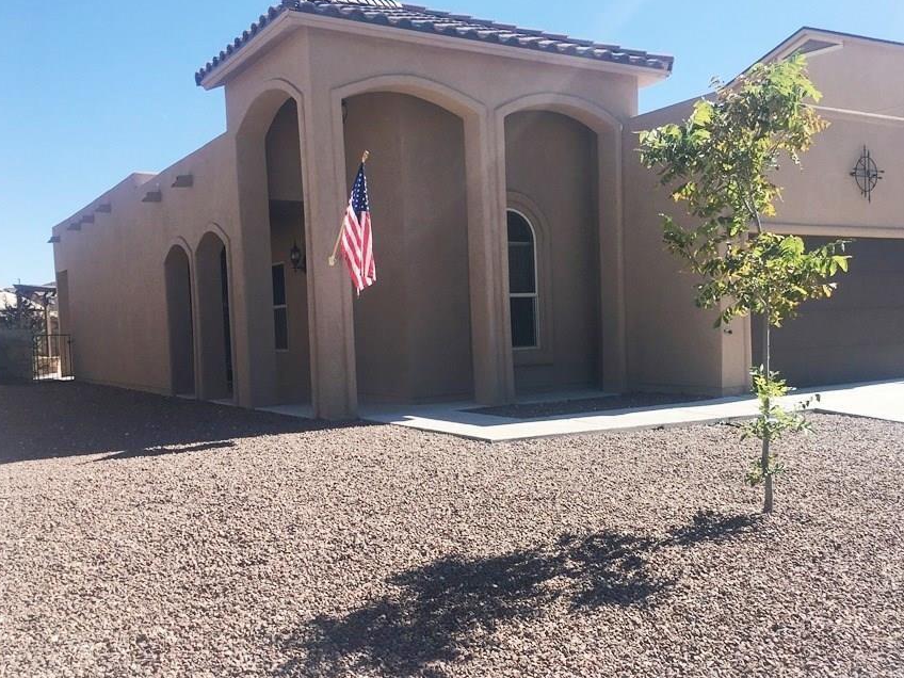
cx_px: 519
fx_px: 914
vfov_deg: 40.7
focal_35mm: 35
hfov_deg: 52.4
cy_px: 371
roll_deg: +1.6
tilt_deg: -2.6
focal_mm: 4.15
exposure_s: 1/1374
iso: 25
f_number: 2.2
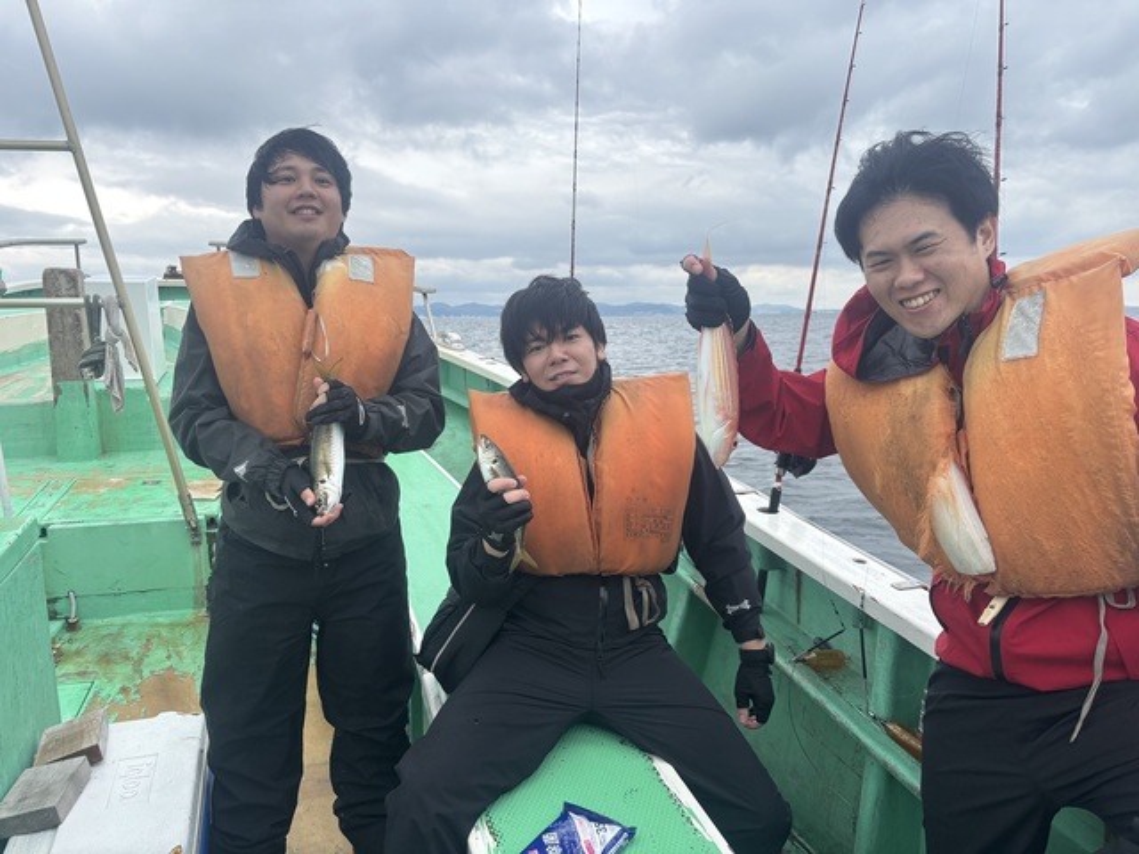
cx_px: 570
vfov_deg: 53.1
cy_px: 427
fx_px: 856
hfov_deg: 67.3
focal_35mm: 26
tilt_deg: -6.3
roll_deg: +1.3
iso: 50
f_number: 1.6
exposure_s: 1/608
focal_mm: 5.96
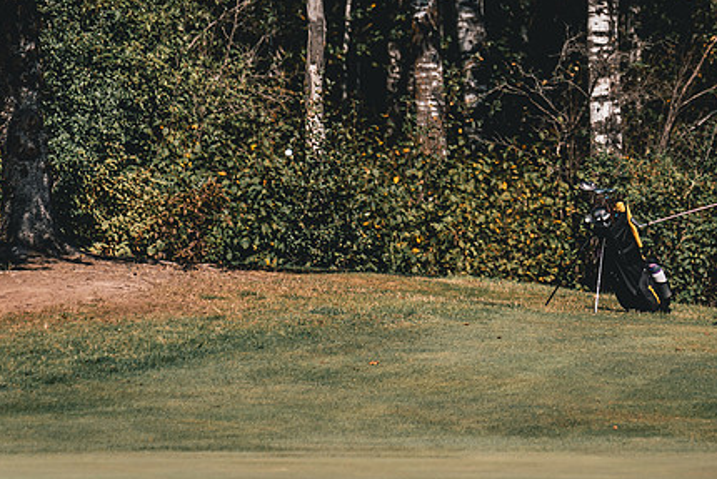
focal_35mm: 335
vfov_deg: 4.1
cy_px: 204
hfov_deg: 6.1
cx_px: 756
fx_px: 6674
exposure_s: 1/3200
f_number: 2.8
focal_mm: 150
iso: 200
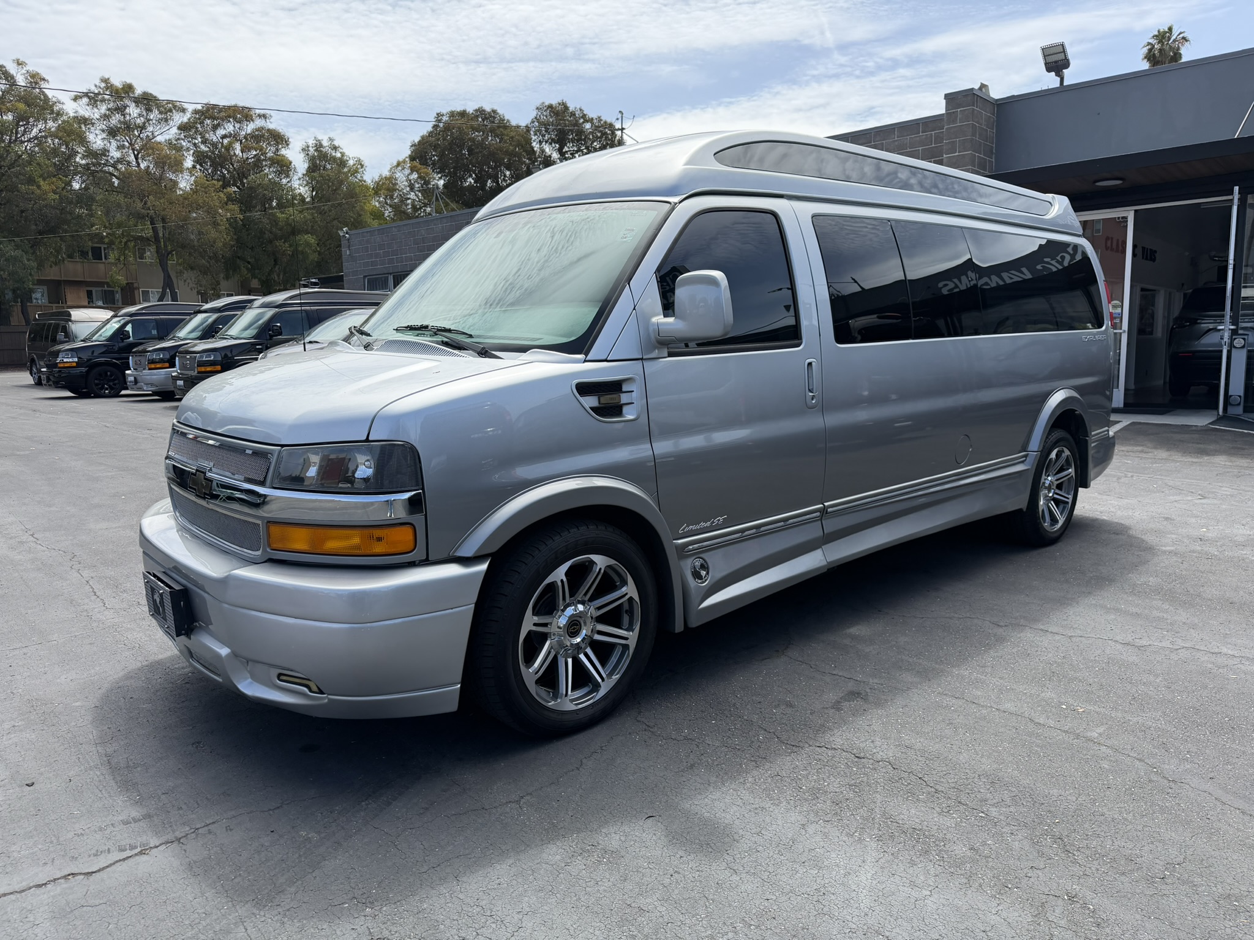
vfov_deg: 56.8
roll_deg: +1.5
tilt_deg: -7.7
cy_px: 470
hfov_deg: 71.6
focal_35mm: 24
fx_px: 869
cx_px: 627
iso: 125
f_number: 1.78
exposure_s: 1/3759
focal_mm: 6.76
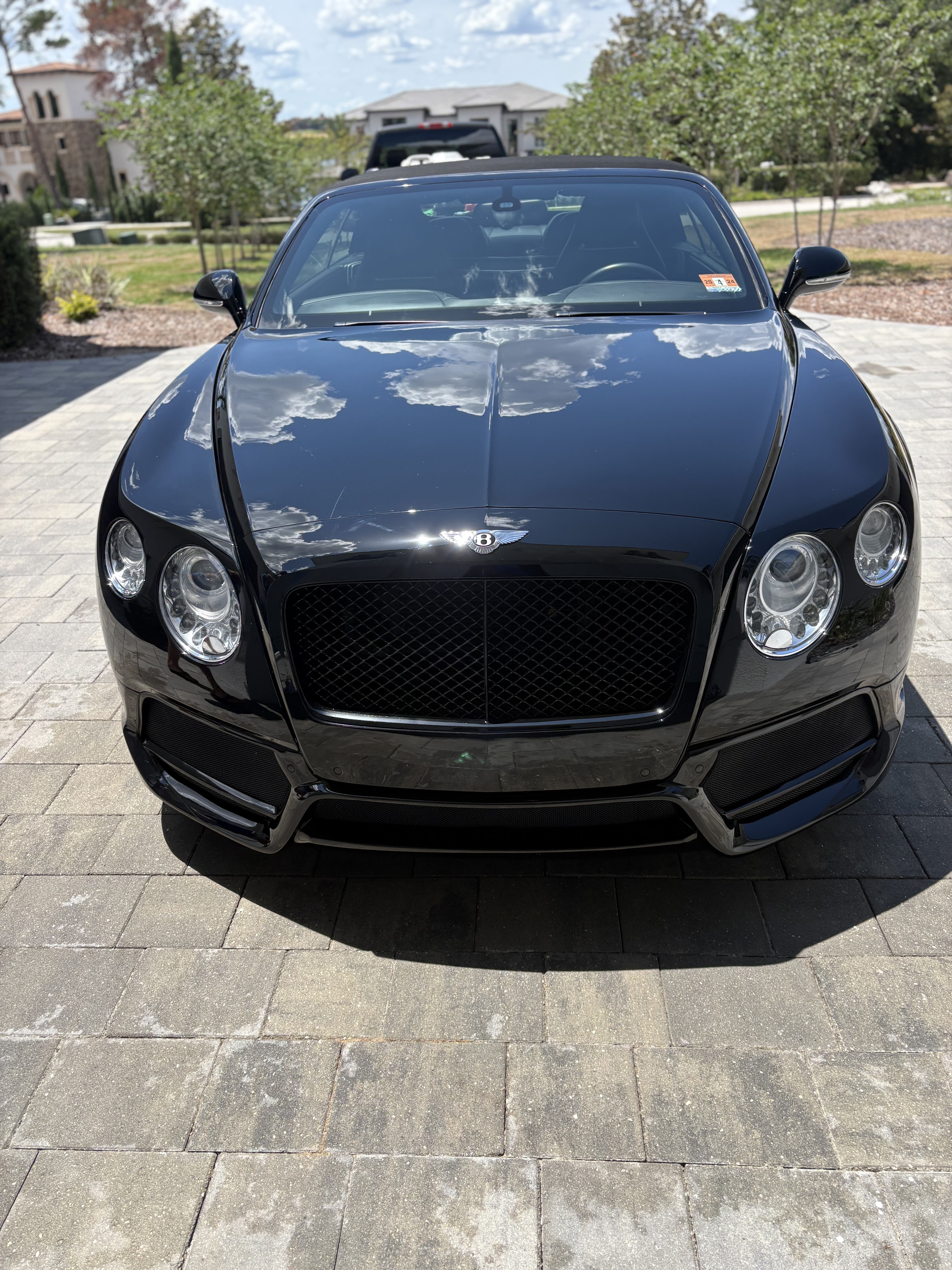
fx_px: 953
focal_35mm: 26
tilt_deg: -26.7
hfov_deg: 53.1
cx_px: 476
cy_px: 635
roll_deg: -0.3
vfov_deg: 67.3
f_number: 1.6
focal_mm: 5.96
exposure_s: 1/1484
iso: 50
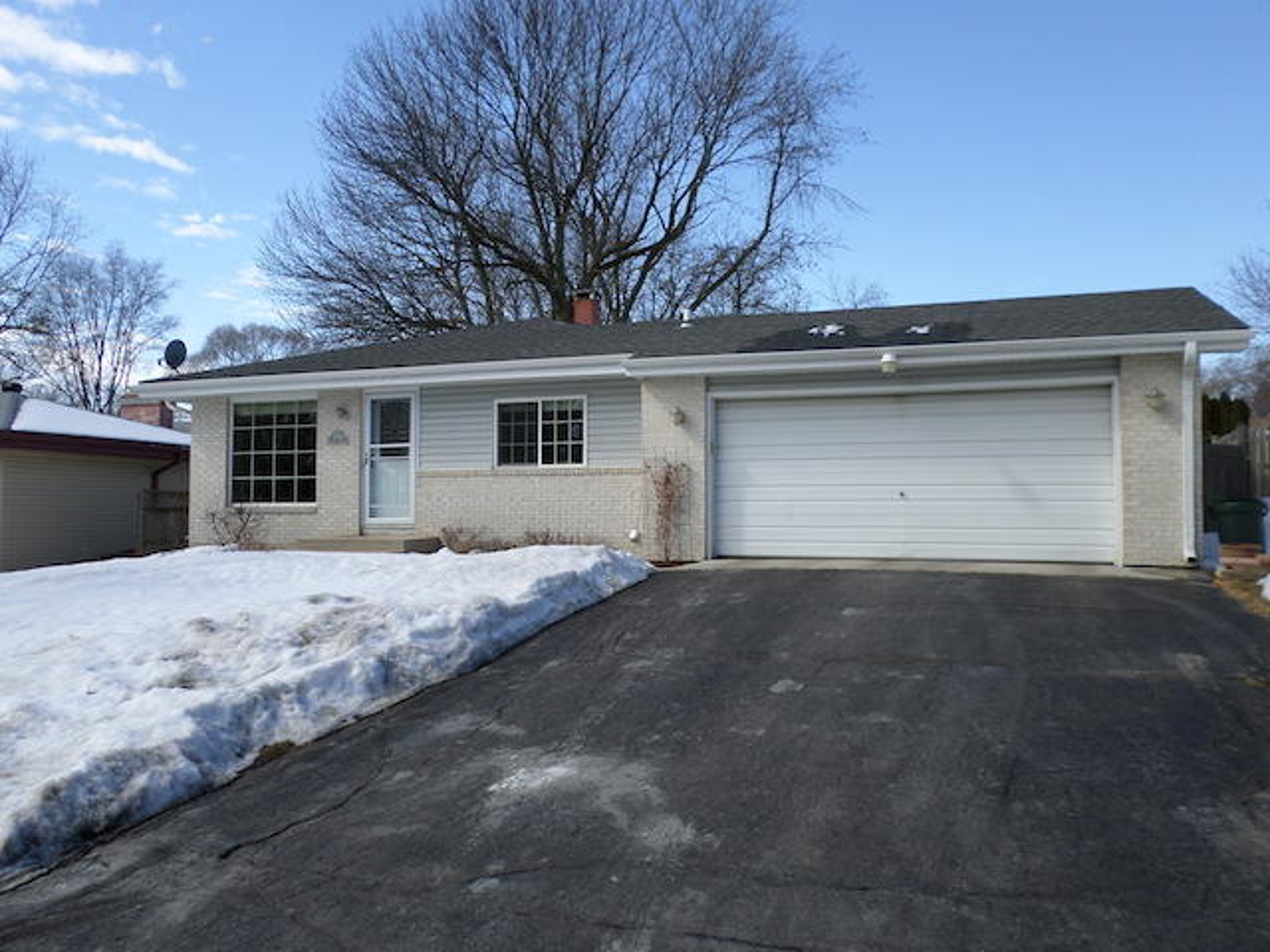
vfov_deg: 51.4
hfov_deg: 65.3
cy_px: 476
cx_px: 635
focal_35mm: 27
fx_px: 991
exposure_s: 1/1000
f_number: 2.6
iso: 80
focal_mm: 4.9
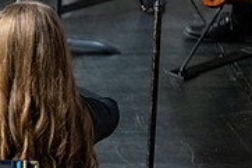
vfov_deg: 2.8
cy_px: 124
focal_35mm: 497
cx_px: -107
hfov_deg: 4.1
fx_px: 3482
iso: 1600
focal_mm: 155
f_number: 2.8
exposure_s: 1/400
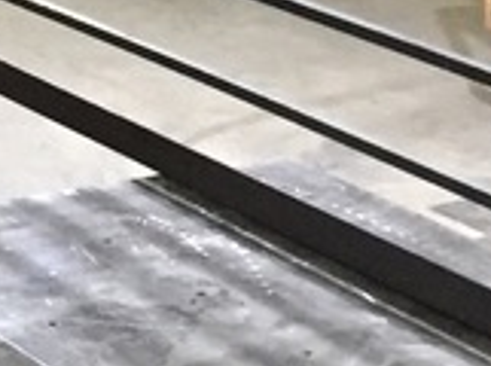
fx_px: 2618
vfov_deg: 7.2
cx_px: -49
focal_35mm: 185
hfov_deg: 10.6
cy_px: -702
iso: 320
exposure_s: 1/15
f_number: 2.2
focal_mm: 4.15
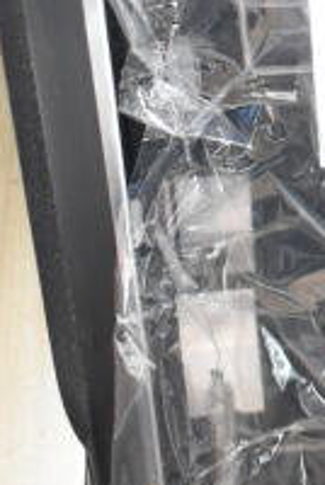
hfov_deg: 7.7
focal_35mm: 171
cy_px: -39
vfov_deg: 11.8
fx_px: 2311
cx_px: 679
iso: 1600
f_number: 4.5
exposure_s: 1/80
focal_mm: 25
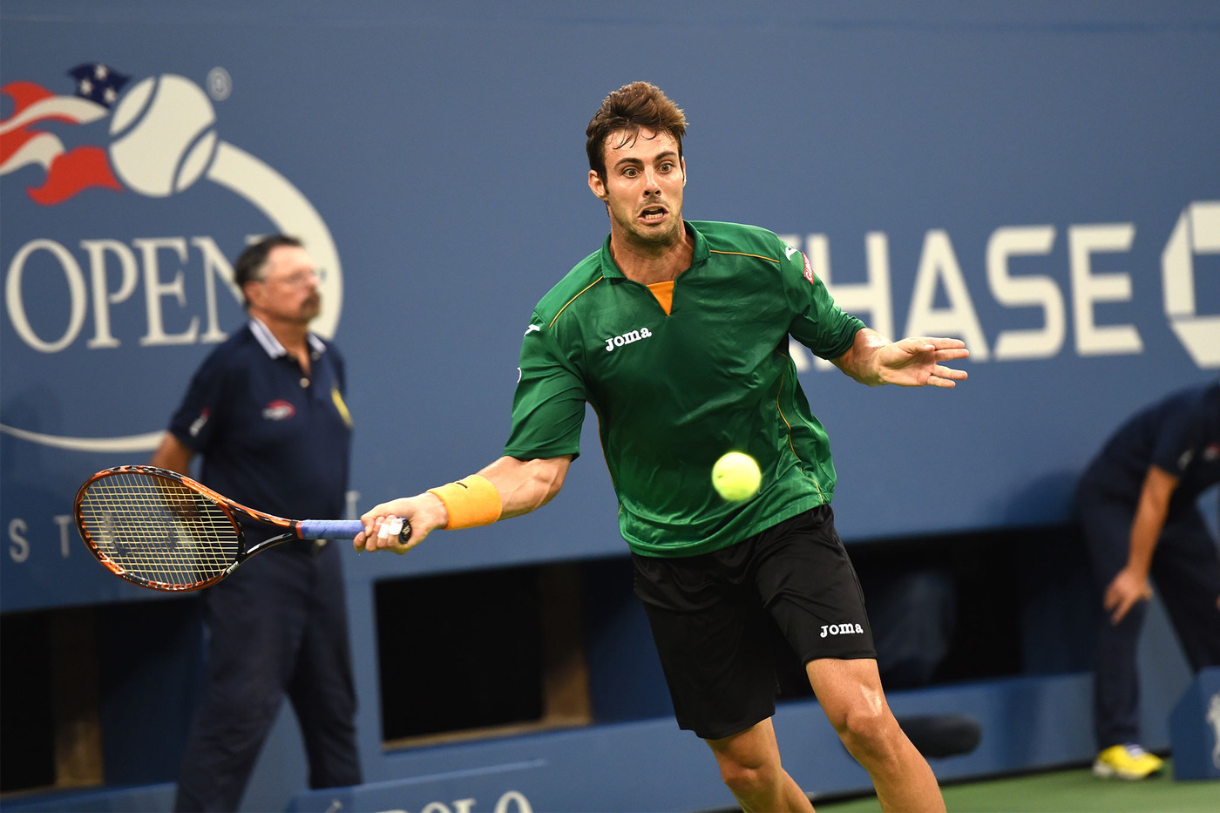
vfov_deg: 7.2
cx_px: 610
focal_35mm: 190
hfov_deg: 10.8
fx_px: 6438
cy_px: 406
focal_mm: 190
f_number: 2.8
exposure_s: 1/2000
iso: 2500
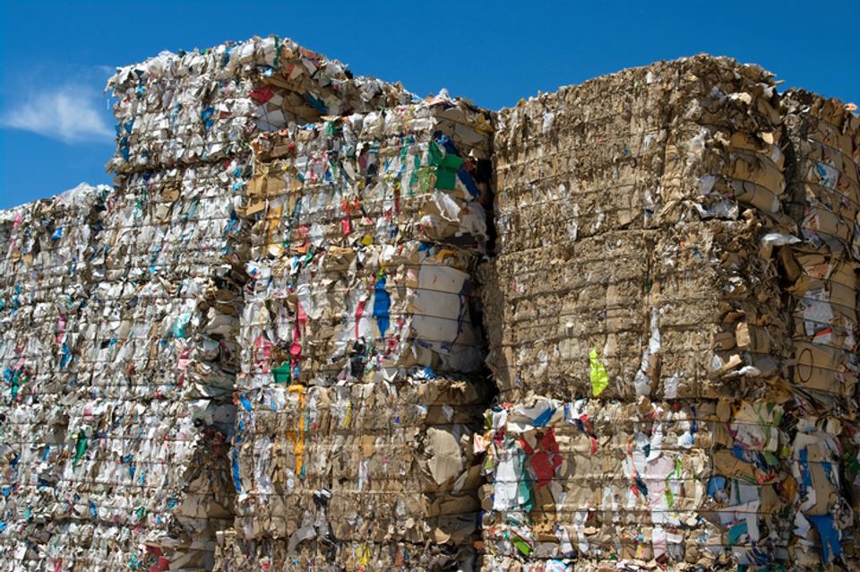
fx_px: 1110
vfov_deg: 28.9
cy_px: 286
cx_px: 430
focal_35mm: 46
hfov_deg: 42.4
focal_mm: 31
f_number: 8
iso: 100
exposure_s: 1/500
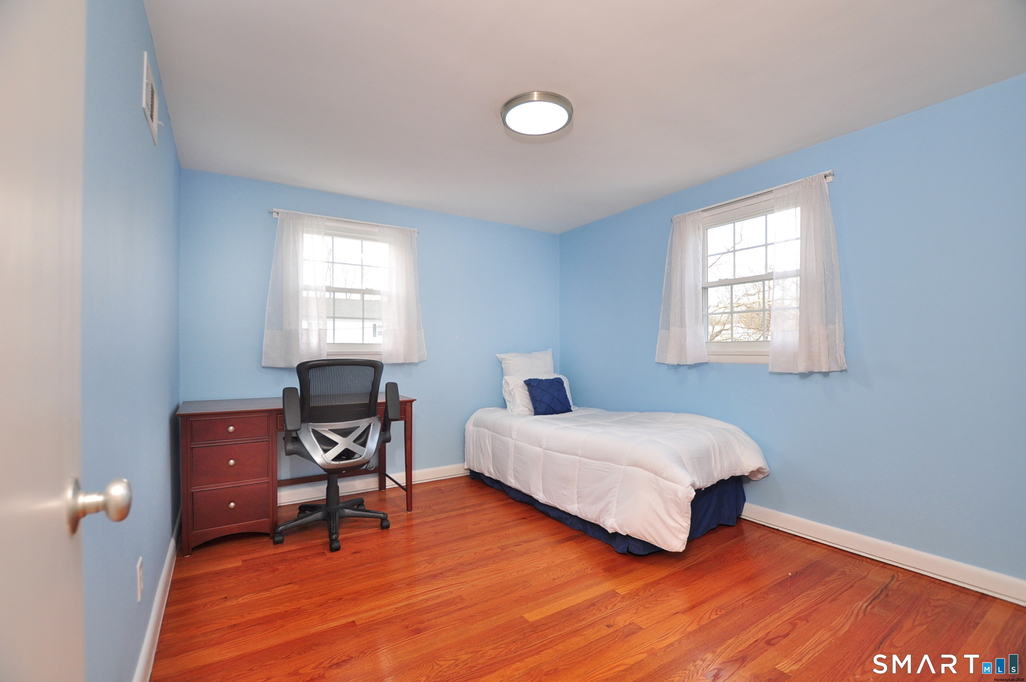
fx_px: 427
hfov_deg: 100.5
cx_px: 513
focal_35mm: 15
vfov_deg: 77.2
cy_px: 341
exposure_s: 1/60
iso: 250
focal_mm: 10
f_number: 4.5
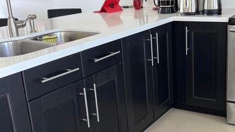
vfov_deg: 23.9
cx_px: 167
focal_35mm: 50
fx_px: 311
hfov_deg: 40.5
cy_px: 72
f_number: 1.78
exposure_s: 1/121
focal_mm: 6.76
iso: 200
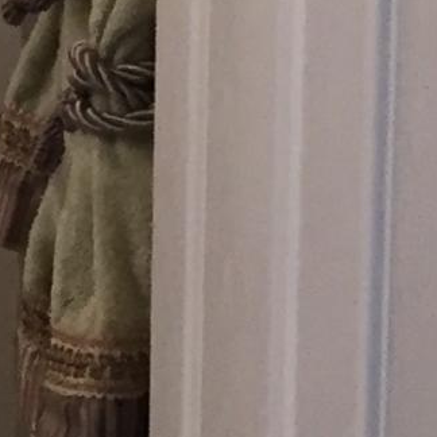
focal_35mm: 237
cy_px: -281
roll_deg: +0.8
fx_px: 3385
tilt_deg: -8.7
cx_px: -1098
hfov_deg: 6.4
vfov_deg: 7.2
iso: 50
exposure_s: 1/30
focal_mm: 4.15
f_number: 2.2
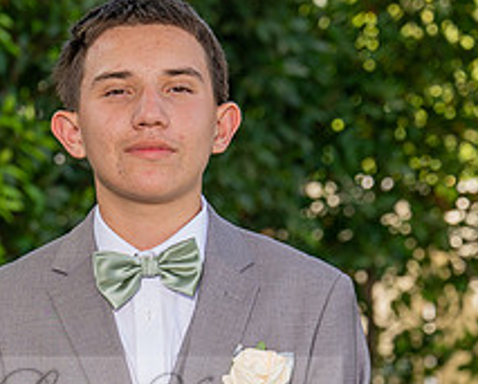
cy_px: 409
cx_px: 37
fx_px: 2947
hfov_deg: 9.2
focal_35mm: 208
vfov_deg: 7.4
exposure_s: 1/200
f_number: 4
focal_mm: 70
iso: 200
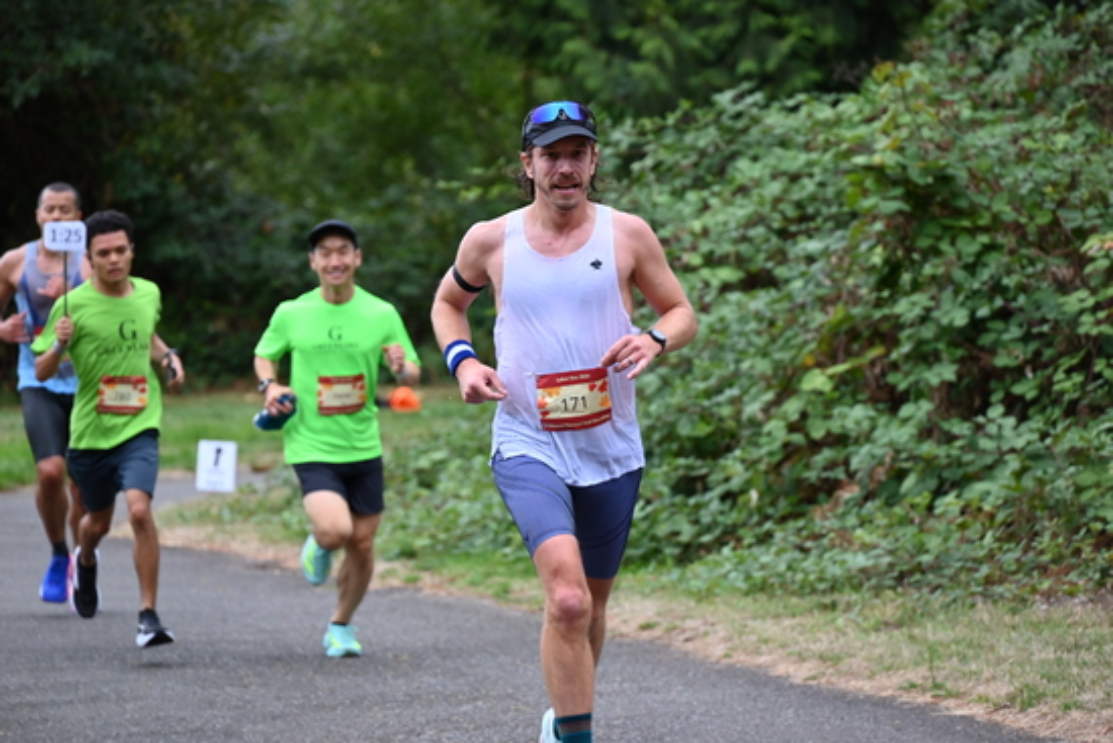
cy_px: 372
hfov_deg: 10.3
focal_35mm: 200
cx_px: 556
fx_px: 6185
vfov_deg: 6.9
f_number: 6.3
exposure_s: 1/250
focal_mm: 200
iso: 1250
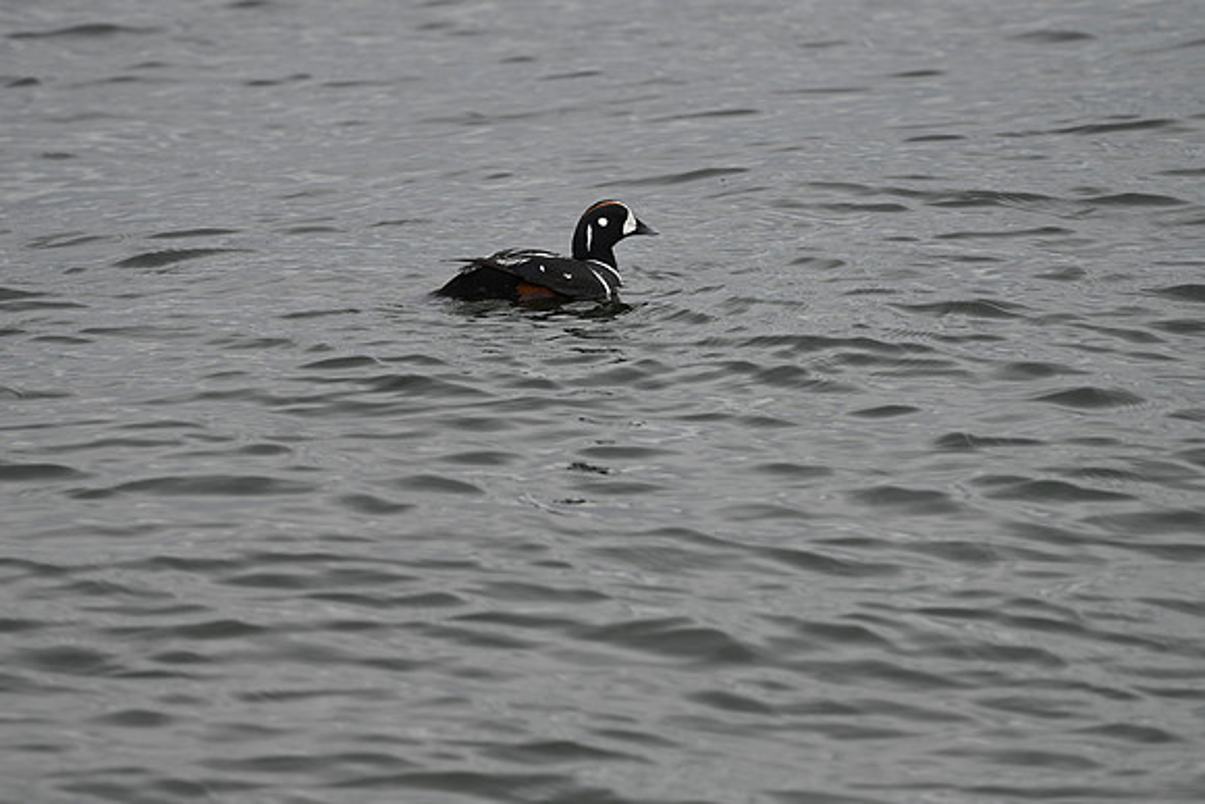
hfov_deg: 3.4
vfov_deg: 2.3
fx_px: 20087
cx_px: 602
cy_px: 402
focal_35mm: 600
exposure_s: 1/640
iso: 200
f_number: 6.3
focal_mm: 600
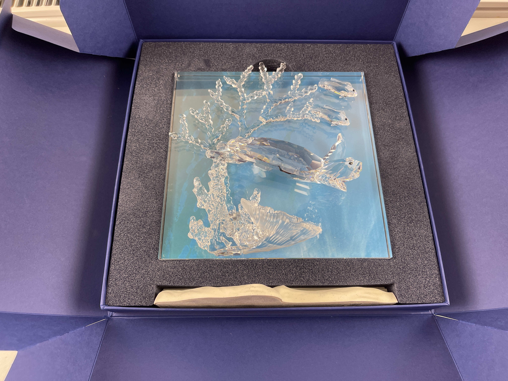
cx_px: 254
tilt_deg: -67.2
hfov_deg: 69.4
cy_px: 190
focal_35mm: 25
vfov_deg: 54.9
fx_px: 367
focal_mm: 5.1
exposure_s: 1/100
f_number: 1.6
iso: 80
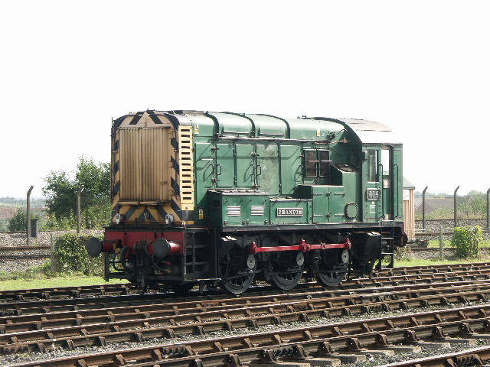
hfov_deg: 9.7
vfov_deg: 7.3
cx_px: 245
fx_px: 2888
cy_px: 184
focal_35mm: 204
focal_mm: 51.93
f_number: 6.3
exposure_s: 1/125
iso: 64
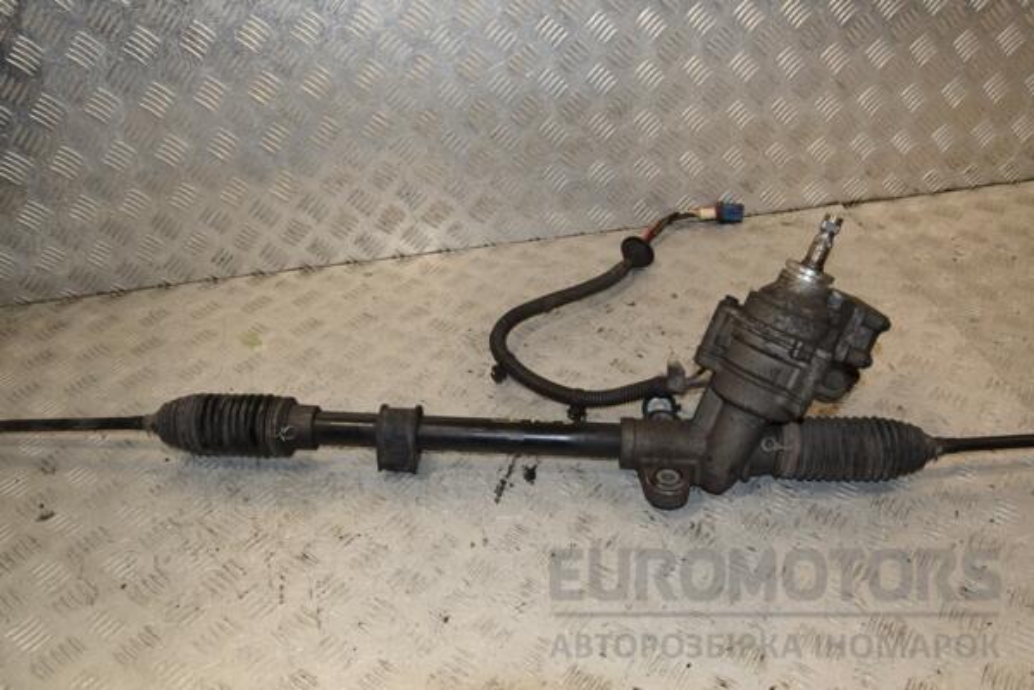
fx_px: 905
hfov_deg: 59.5
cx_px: 517
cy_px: 345
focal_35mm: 32
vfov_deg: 41.7
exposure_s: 1/200
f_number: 8
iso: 800
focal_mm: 21
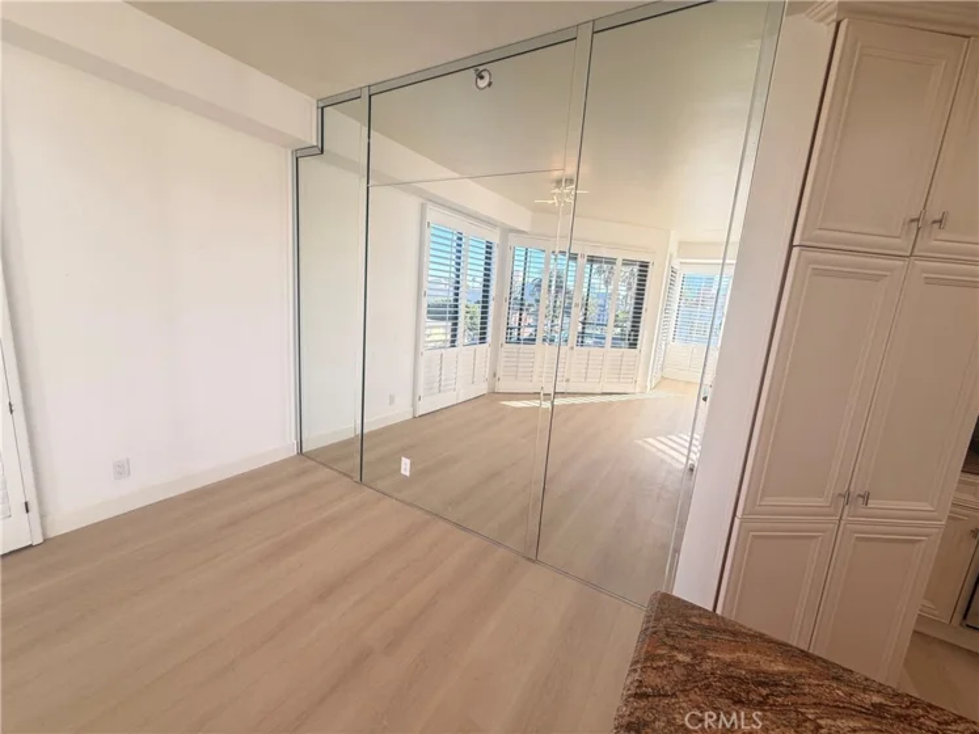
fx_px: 396
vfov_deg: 85.7
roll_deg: -4.6
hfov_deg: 102.1
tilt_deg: -10.3
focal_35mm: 14
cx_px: 490
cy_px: 367
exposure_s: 1/120
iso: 50
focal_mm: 2.22
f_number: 2.2
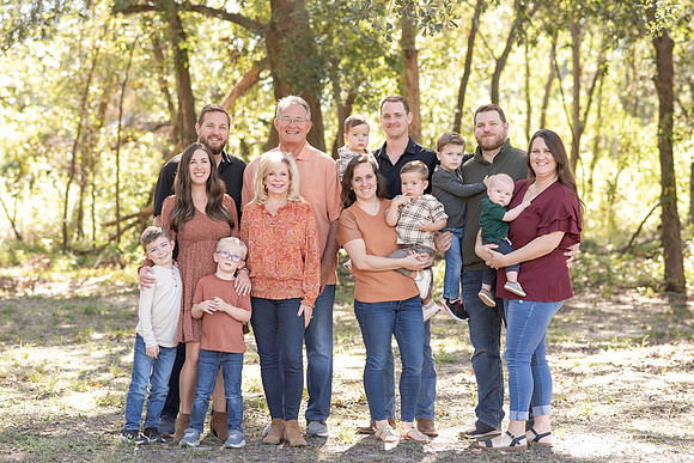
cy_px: 204
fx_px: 1836
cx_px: 319
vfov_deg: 14.4
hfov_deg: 21.4
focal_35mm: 95
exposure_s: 1/500
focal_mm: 85
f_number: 3.2
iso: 640
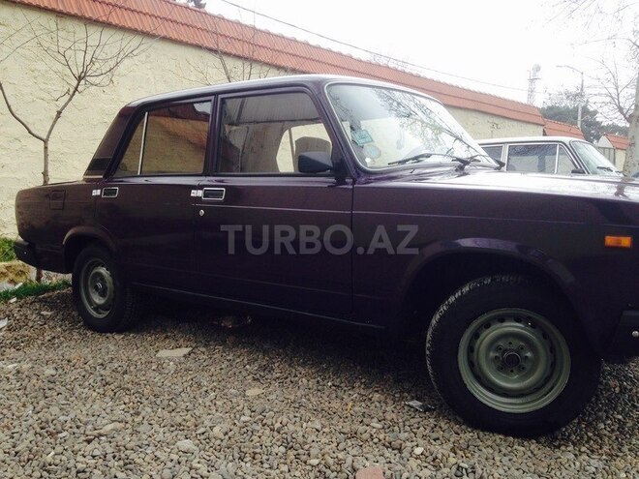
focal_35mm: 33
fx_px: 609
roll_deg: -0.9
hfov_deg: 55.4
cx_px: 320
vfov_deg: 42.9
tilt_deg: -4.8
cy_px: 240
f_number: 2.4
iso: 50
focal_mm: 4.12
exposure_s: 1/124
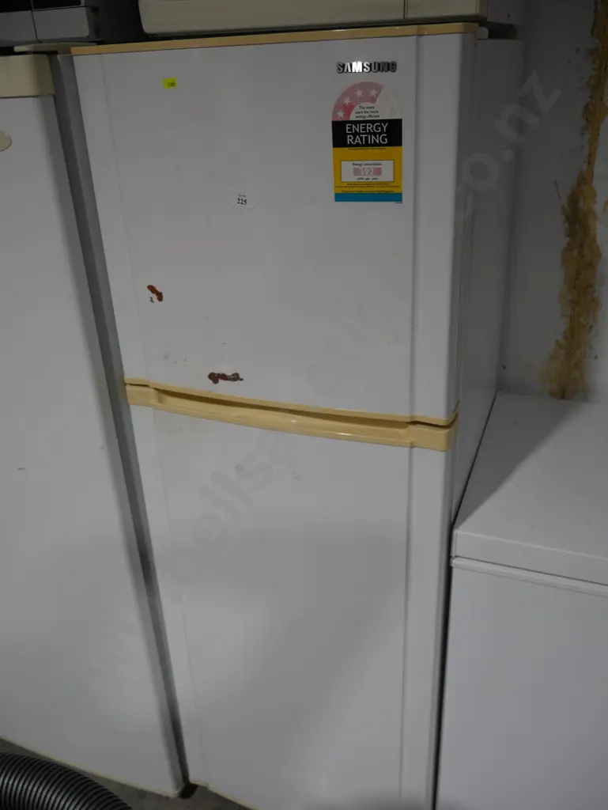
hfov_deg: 44.2
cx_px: 304
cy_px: 405
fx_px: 749
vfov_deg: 56.8
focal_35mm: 32
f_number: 3.6
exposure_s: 1/100
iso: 200
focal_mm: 16
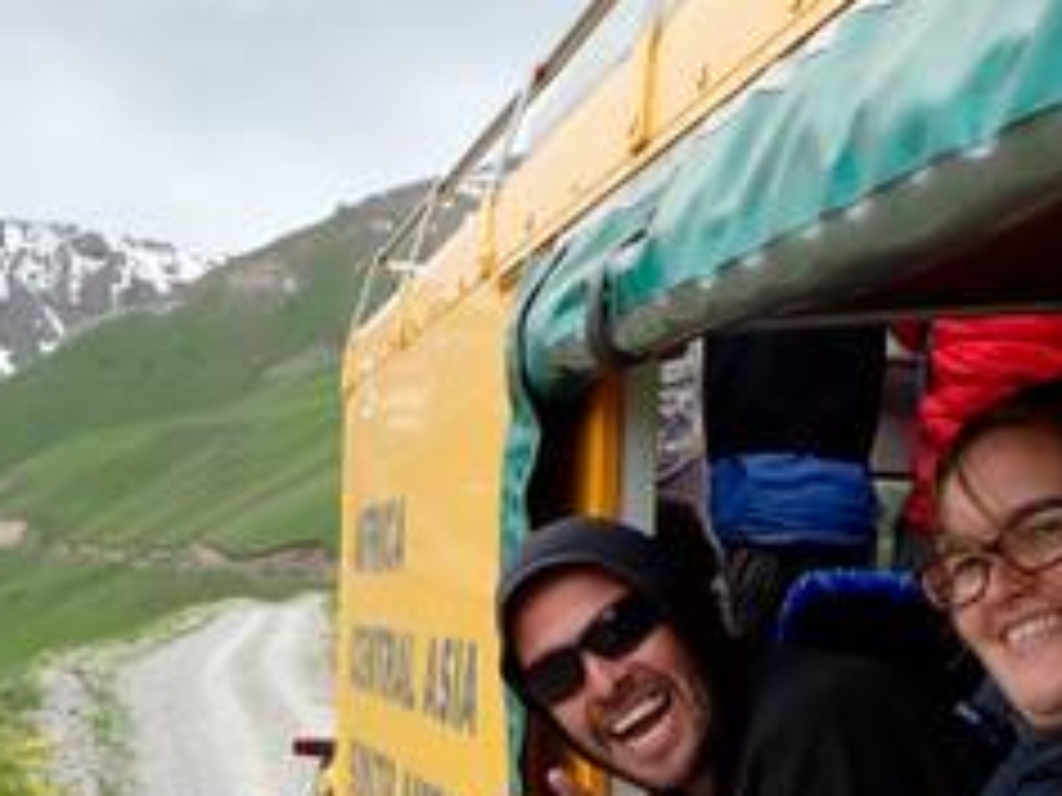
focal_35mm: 55
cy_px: 796
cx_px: 549
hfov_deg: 34.9
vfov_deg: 25.3
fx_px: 1687
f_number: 2.8
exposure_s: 1/640
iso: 100
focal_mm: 4.5
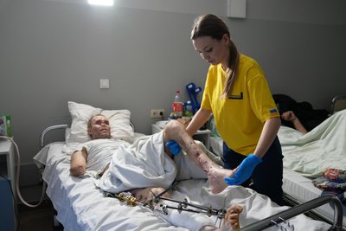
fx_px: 298
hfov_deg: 60.3
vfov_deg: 42.4
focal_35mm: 31
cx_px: 173
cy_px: 116
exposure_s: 1/40
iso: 1250
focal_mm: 31
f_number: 3.5
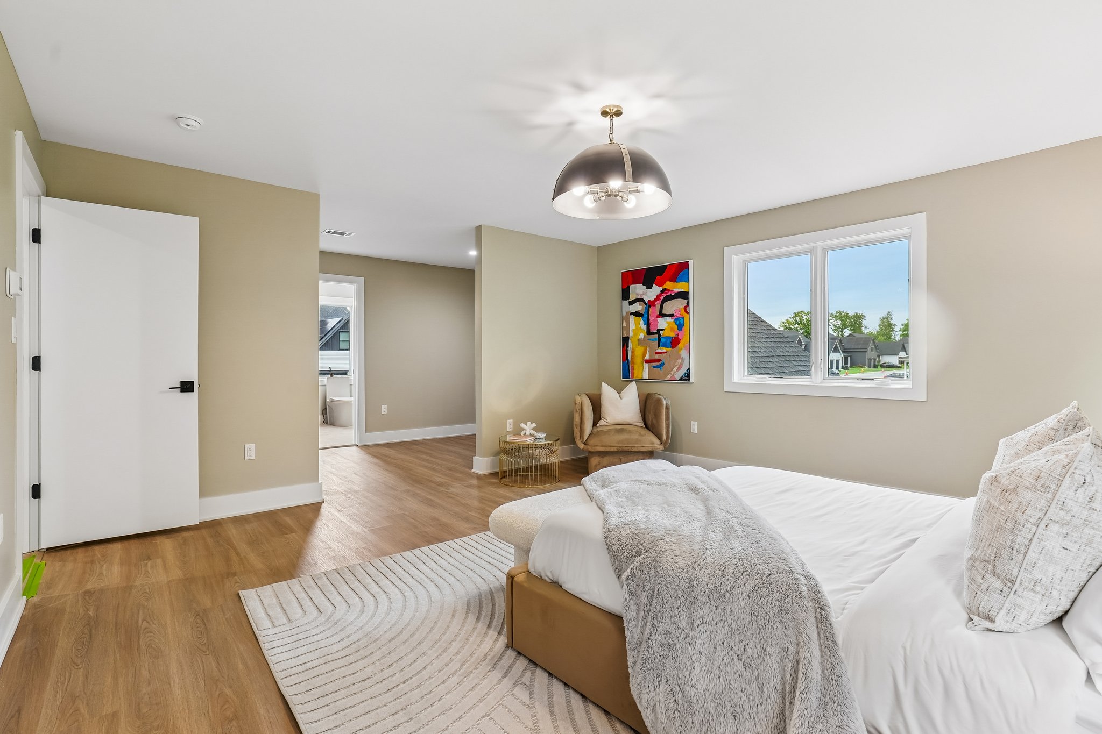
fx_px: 490
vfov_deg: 73.7
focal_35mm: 16
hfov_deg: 96.7
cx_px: 551
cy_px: 367
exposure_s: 1/25
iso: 320
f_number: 8
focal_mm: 16
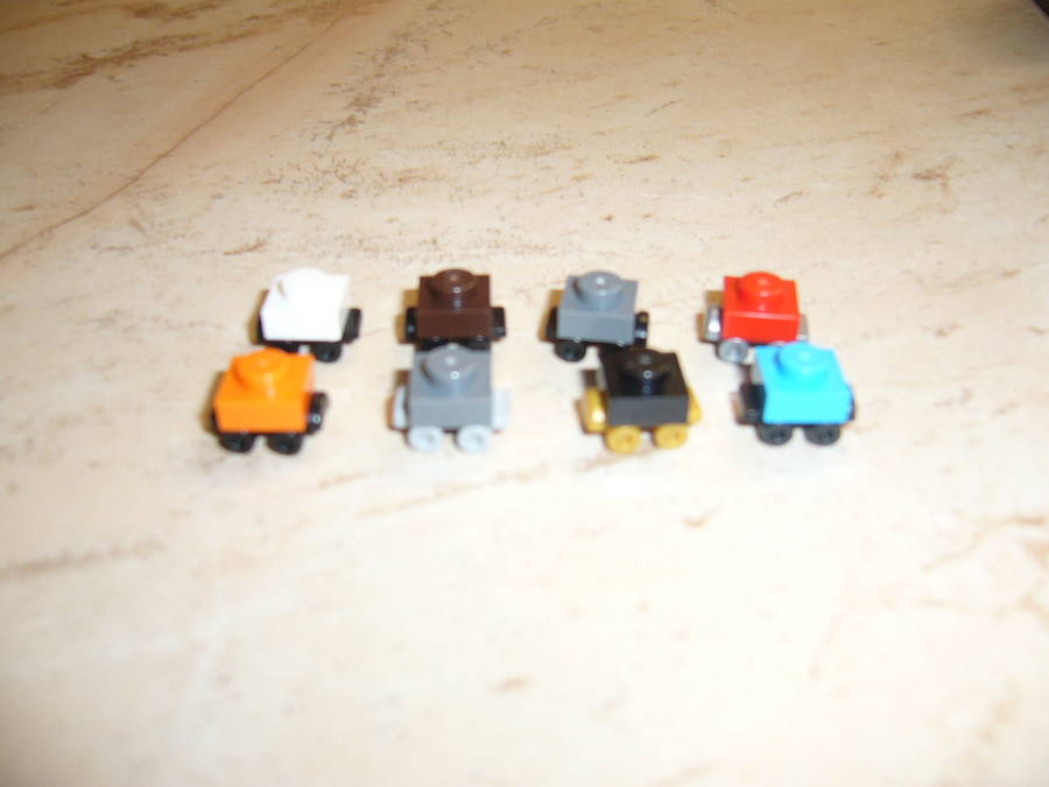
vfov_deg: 40.7
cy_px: 394
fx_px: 1061
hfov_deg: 52.6
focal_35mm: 35
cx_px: 524
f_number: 2.8
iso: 100
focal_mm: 5.8
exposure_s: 1/30
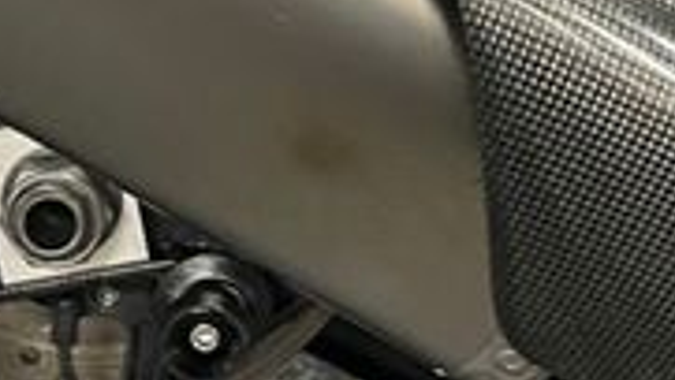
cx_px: 298
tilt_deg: -14.9
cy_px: -93
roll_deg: +0.9
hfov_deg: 21.3
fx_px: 1791
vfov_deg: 11.8
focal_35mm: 100
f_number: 1.6
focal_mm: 5.1
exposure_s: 1/33
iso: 500
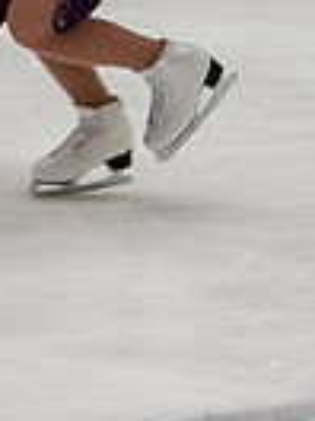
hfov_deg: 1.3
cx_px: -381
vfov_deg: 1.7
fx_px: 13844
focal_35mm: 1141
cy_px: 101
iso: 1100
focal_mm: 102
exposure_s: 1/320
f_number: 5.6
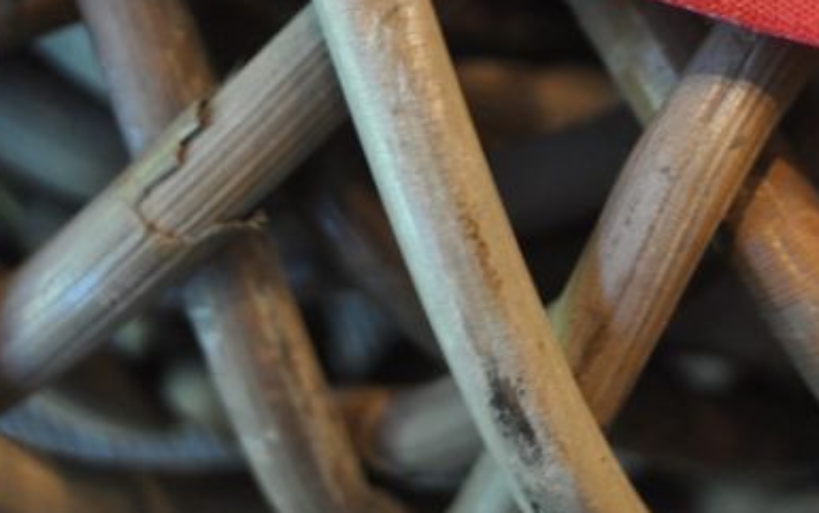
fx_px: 2480
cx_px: 517
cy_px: -33
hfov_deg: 18.7
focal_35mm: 111
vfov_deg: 11.6
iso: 1100
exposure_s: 1/30
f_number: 4.5
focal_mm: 35
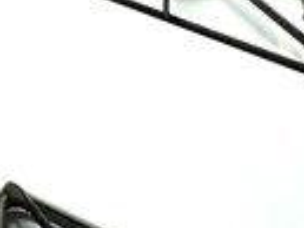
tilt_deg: -15.5
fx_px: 976
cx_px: -589
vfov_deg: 8.5
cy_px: -625
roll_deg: +1.9
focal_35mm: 111
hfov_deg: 11.3
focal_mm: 2.22
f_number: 2.2
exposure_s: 1/60
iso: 200
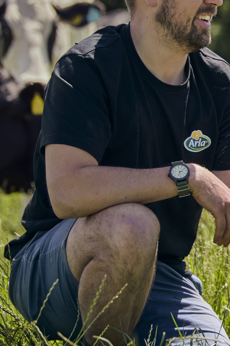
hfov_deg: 6.4
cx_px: 371
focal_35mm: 212
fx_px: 2032
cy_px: 104
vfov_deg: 9.7
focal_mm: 70
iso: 100
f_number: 2.8
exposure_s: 1/800
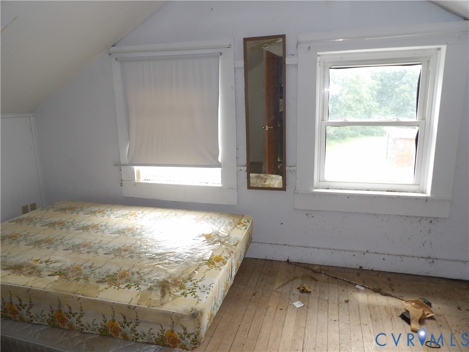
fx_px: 325
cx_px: 234
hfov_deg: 71.6
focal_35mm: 24
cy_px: 176
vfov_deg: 56.8
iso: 100
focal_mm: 4.3
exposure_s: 1/35
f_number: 3.2
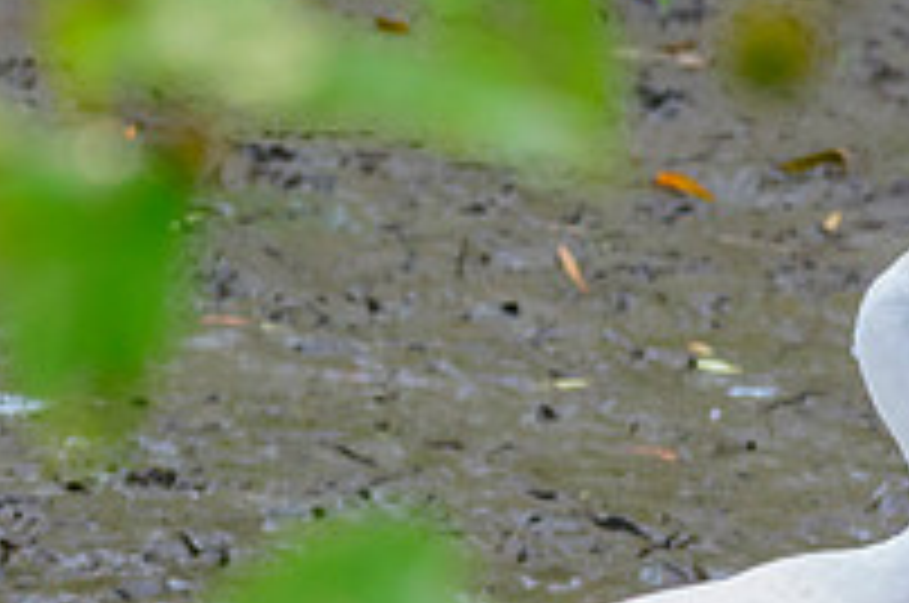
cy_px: 435
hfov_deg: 1.8
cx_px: 1006
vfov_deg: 1.2
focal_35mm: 1157
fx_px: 29168
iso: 1000
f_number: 8
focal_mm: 200
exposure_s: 1/125
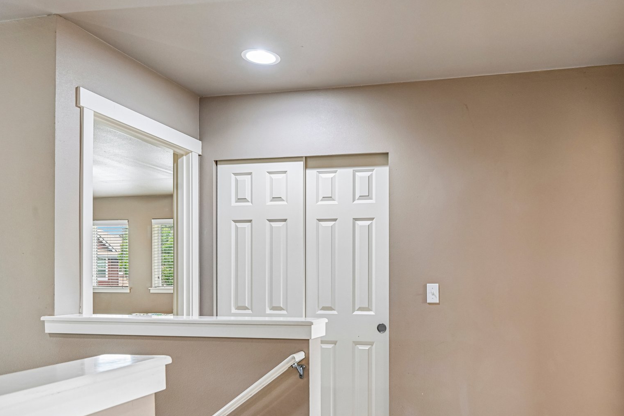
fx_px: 468
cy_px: 273
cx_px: 407
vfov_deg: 47.2
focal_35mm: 27
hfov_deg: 65.9
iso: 400
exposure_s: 1/6
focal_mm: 20
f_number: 8
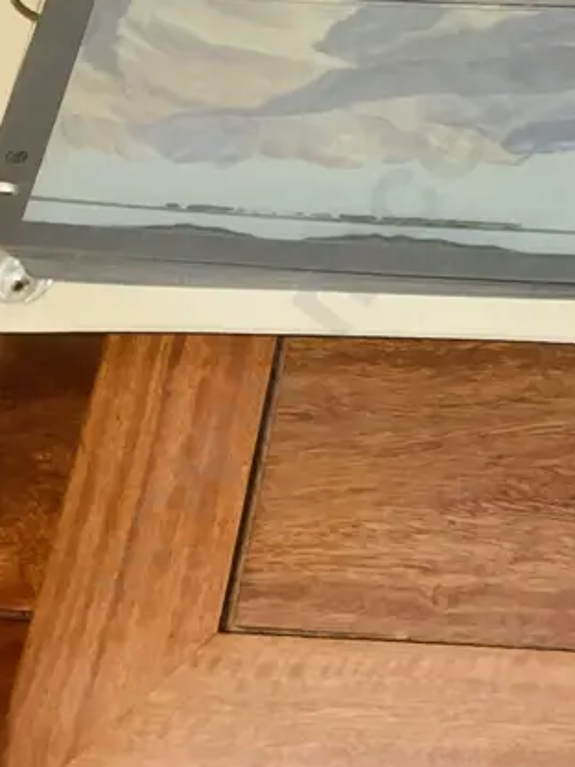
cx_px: 669
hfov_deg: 20.1
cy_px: -151
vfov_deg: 25.3
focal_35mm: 69
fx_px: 1528
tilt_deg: -53.5
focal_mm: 3.99
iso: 250
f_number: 1.8
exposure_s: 1/50
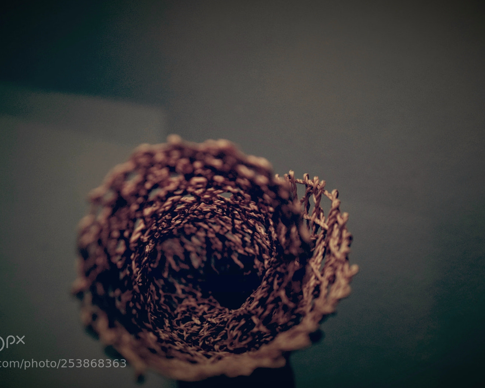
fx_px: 689
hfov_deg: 38.8
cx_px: 228
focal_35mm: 48
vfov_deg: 31.4
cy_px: 195
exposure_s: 1/60
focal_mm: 28
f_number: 2.8
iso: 640
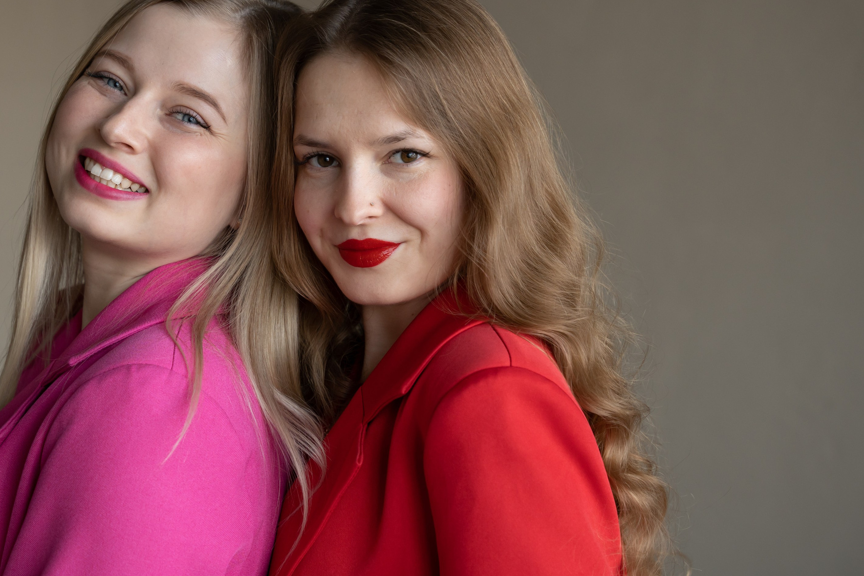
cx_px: 273
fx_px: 2304
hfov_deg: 21.1
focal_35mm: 96
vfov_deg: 14.3
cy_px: 256
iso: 500
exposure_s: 1/200
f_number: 4
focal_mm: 66.3
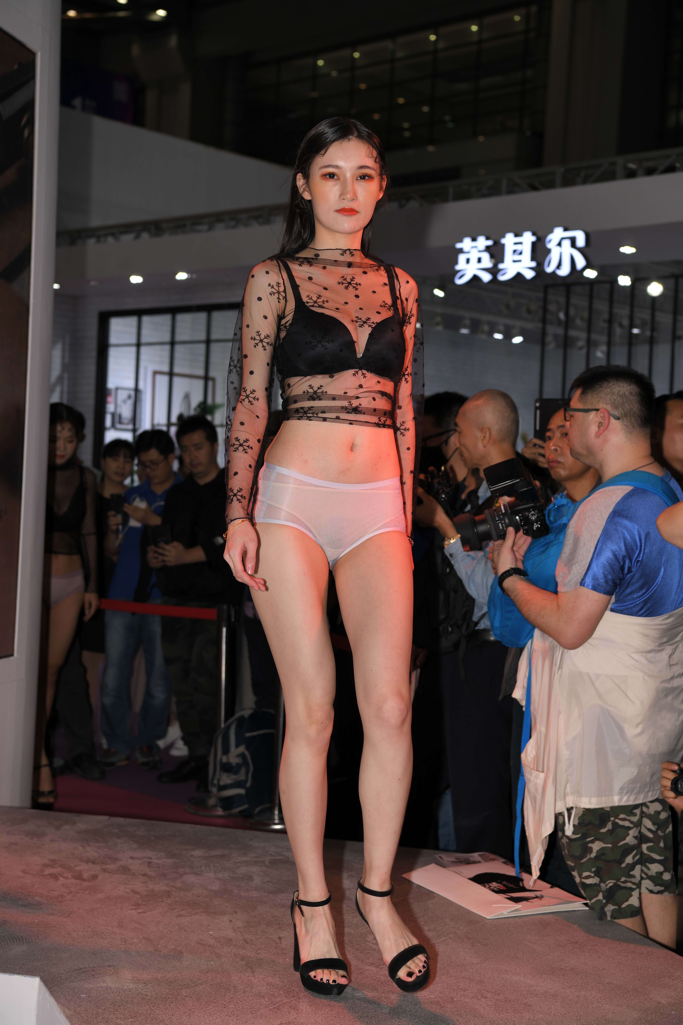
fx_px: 1565
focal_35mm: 55
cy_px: 512
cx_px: 342
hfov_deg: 24.6
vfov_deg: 36.2
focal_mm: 55
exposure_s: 1/200
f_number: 5
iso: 200
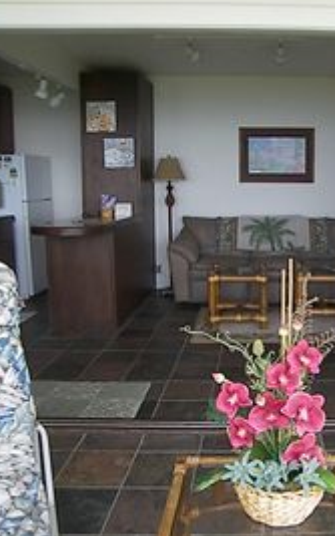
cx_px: 279
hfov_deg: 34.9
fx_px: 511
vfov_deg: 55.3
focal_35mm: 35
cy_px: 263
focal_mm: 5
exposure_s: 1/320
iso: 400
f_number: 2.8
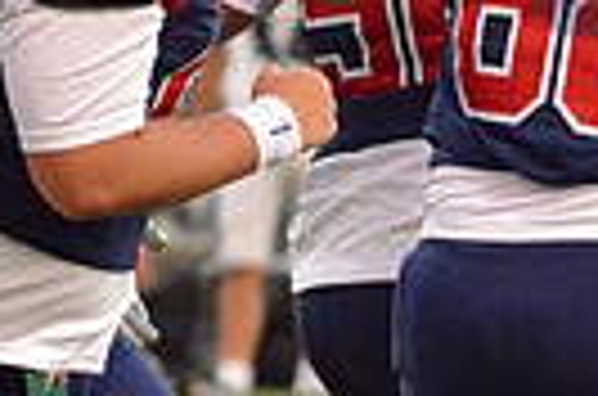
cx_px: 72
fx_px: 18444
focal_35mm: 1113
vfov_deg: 1.2
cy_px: 216
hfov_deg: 1.9
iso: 4000
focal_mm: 170
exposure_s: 1/500
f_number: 5
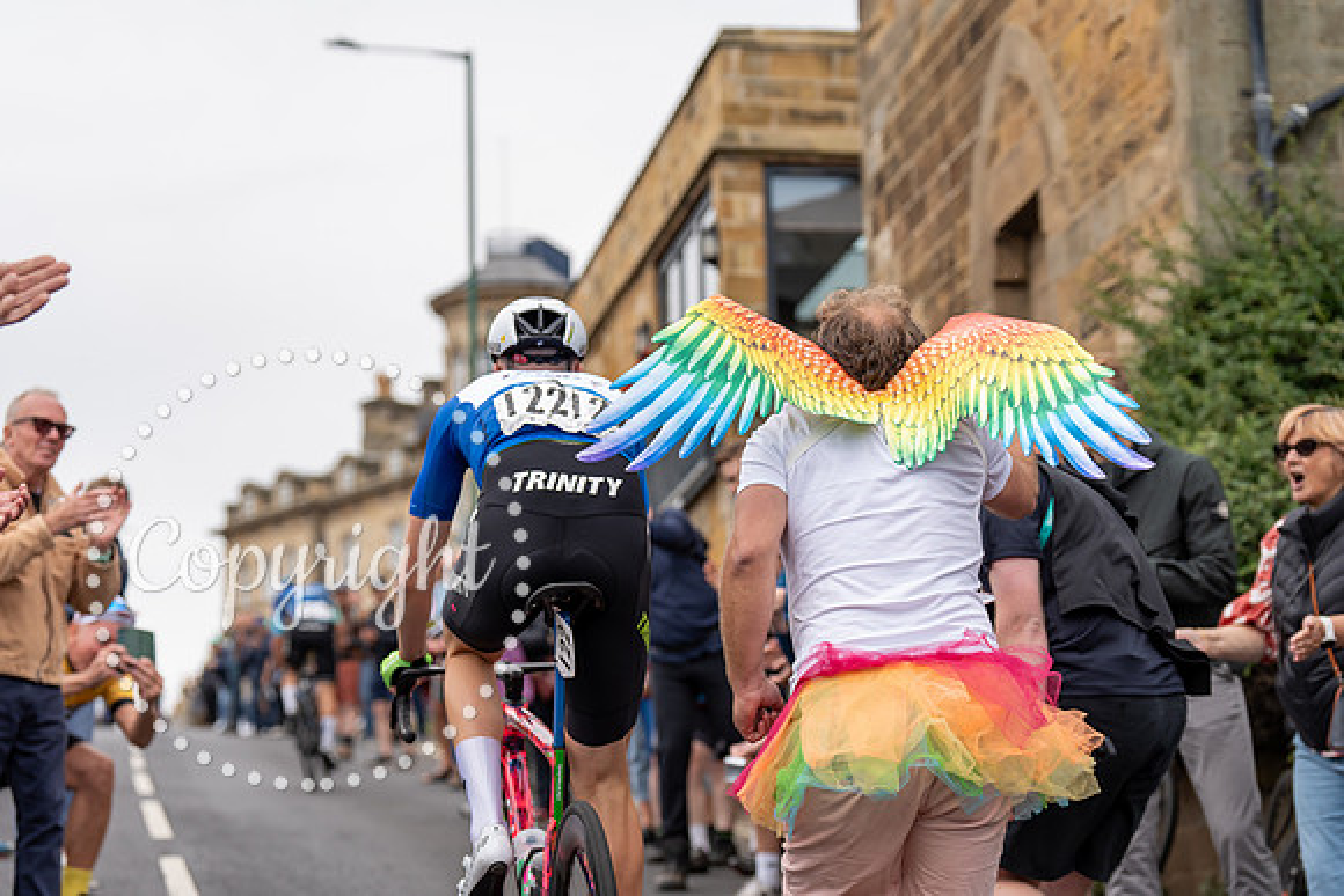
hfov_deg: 23.6
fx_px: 3220
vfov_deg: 15.9
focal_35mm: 86
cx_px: 672
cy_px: 448
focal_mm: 82
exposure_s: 1/1000
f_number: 3.5
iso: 320
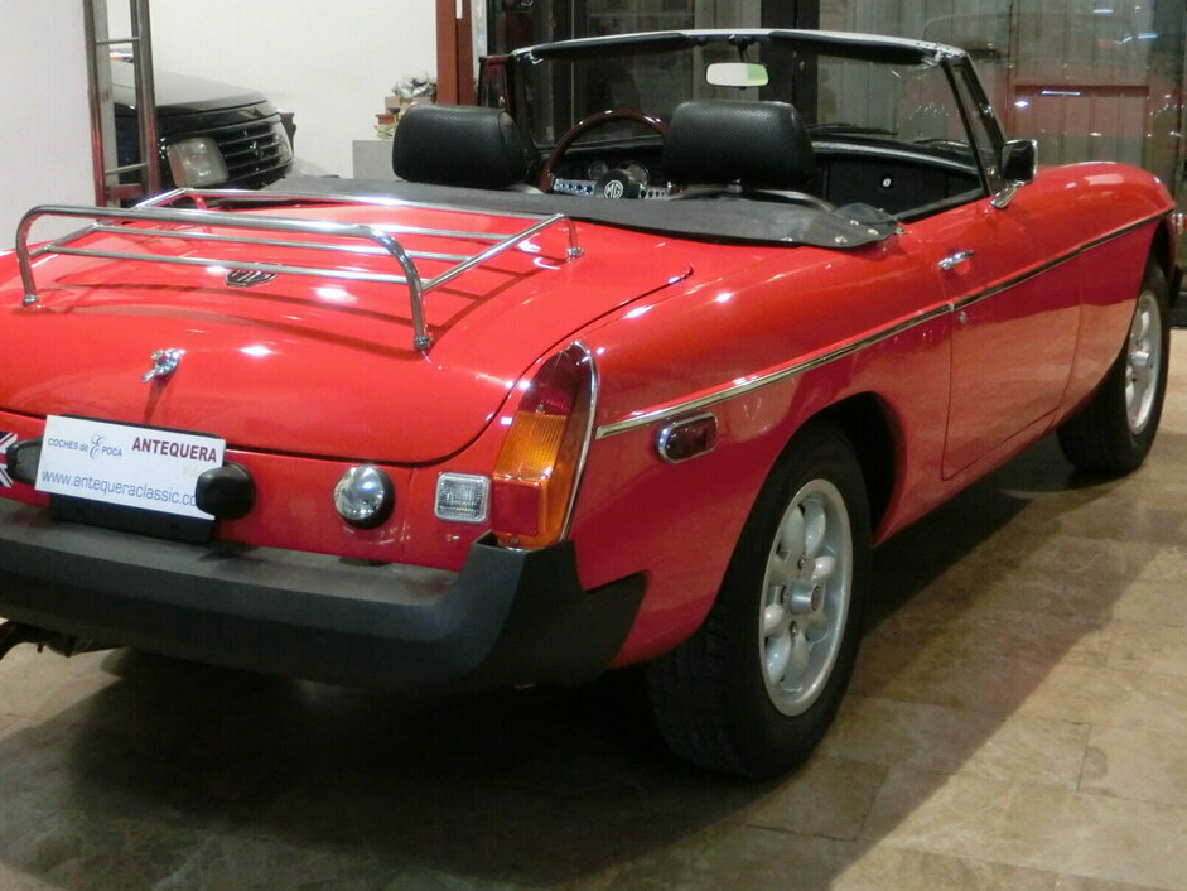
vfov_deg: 28.5
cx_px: 520
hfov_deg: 37.4
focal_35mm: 51
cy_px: 382
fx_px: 1749
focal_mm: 7.15
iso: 800
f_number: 4
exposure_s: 1/20
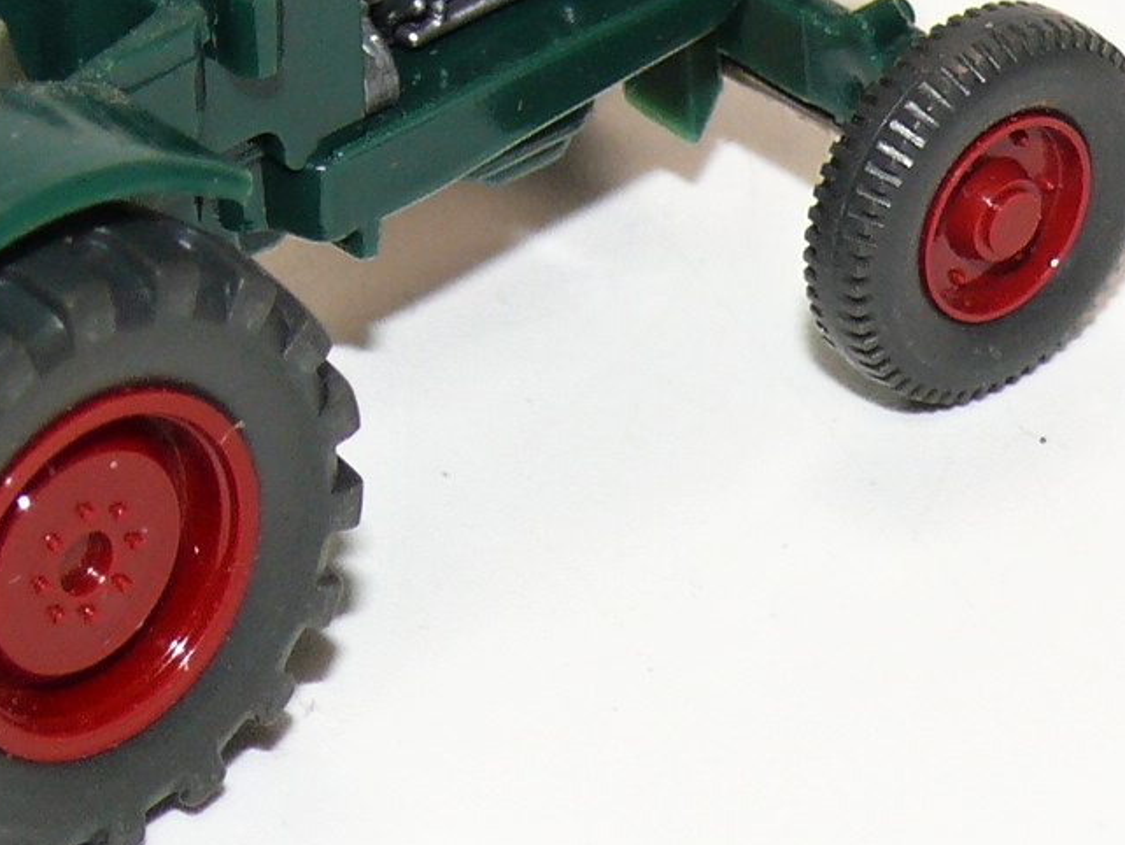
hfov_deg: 6.3
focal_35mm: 314
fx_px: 10209
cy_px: 137
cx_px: 261
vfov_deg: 4.7
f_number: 4
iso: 100
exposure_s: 1/30
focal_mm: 15.1
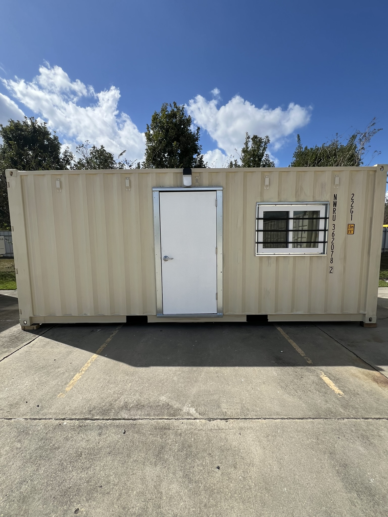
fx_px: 194
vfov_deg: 106.2
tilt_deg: -5.5
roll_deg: +0.9
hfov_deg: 89.9
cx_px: 194
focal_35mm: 13
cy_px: 258
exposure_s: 1/2320
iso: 32
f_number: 1.8
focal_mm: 1.57
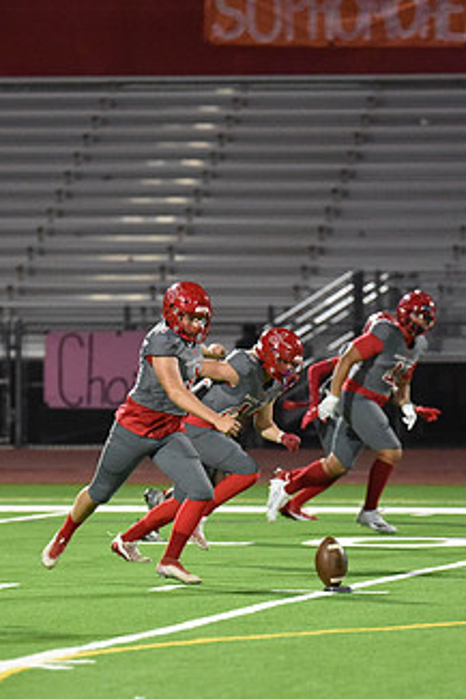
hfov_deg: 3.9
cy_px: 393
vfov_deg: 5.8
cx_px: 174
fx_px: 6924
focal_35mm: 357
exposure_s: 1/1000
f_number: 2.8
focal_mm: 200
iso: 10000
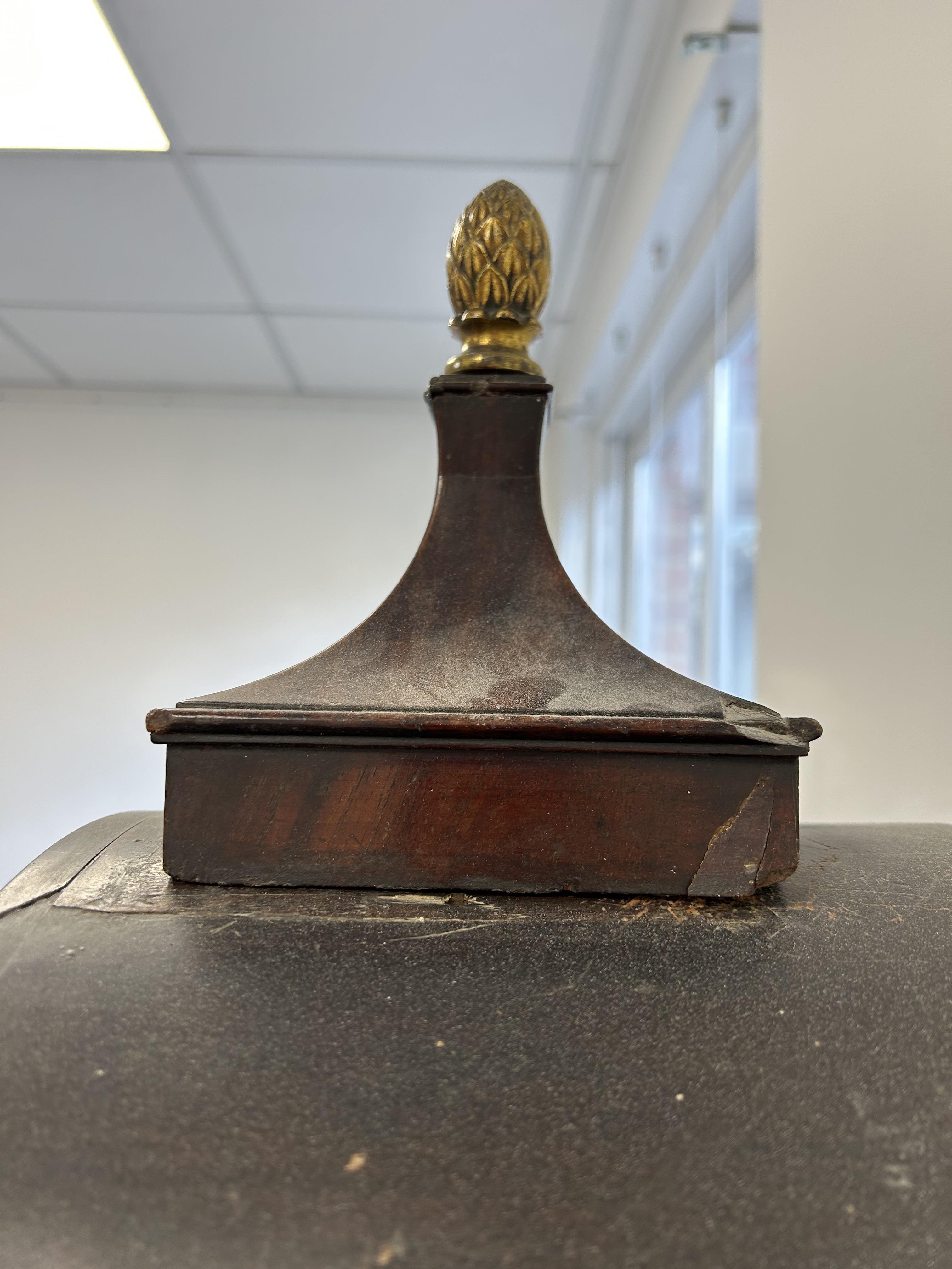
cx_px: 476
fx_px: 953
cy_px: 634
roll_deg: -0.6
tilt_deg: +3.9
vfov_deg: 67.3
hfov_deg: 53.1
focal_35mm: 26
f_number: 1.5
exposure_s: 1/100
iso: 40
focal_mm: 5.7
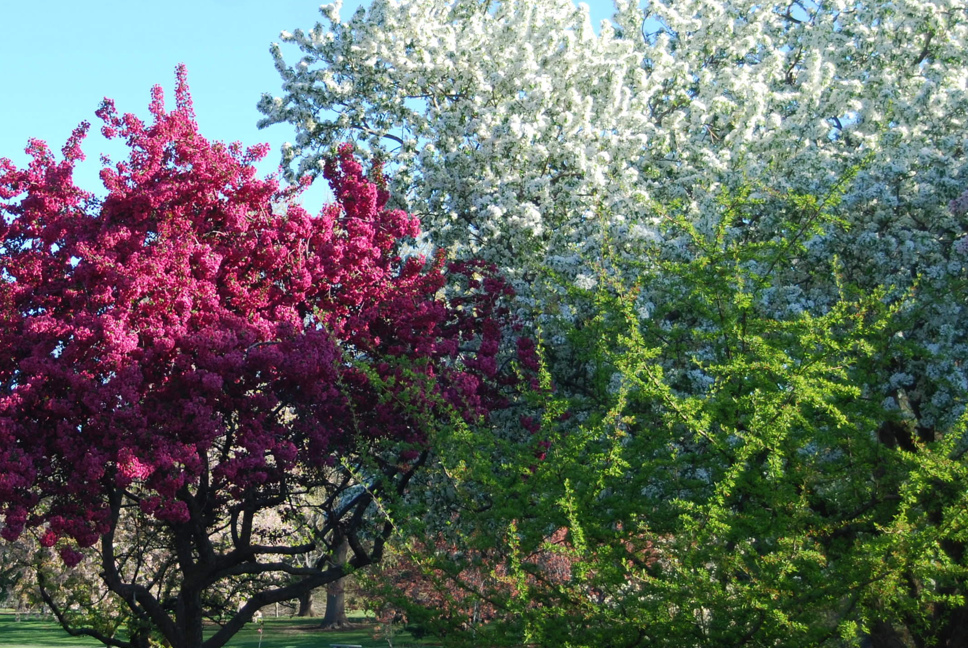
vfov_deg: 14.3
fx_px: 2582
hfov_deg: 21.1
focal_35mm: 96
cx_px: 251
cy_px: 251
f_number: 4.8
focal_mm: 35
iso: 100
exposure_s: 1/160
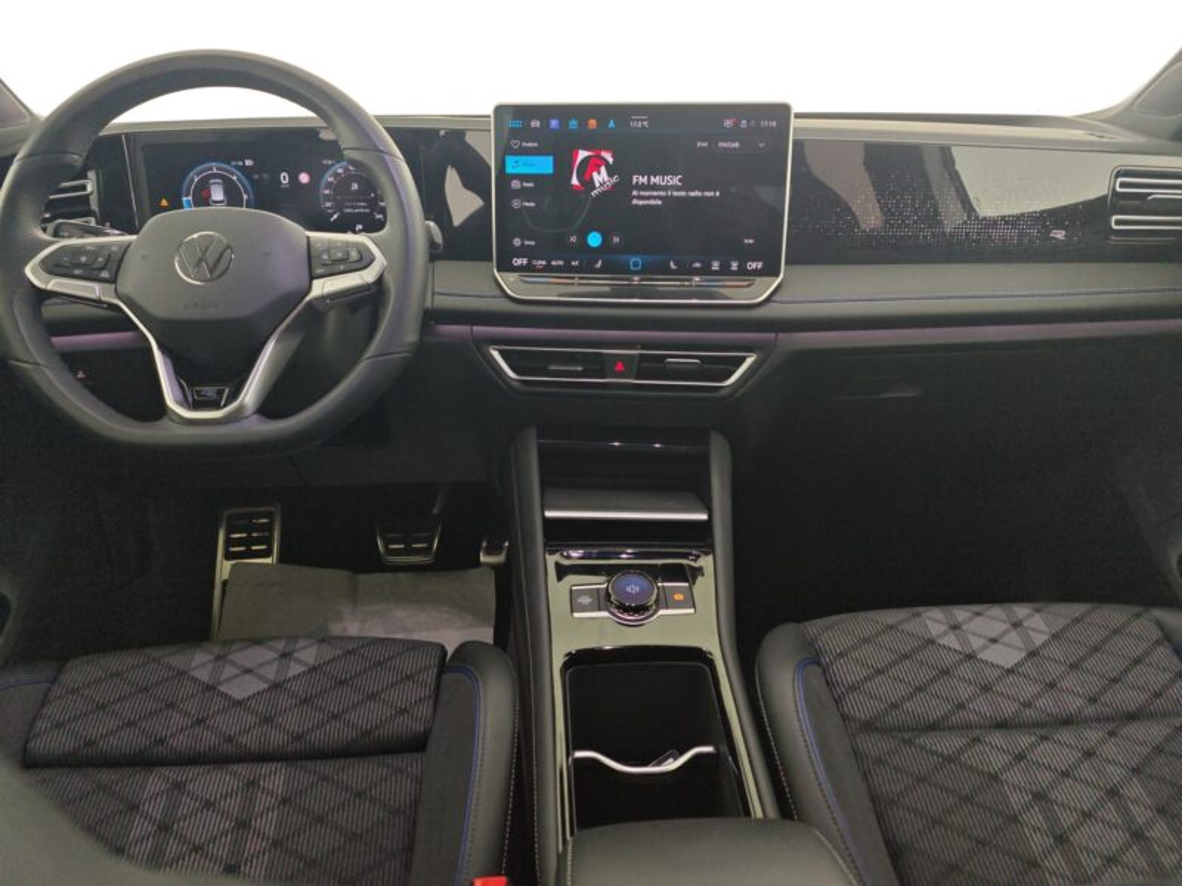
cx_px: 591
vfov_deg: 58.9
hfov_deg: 73.9
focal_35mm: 23
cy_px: 443
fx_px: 785
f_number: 1.6
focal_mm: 6.55
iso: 150
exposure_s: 1/100
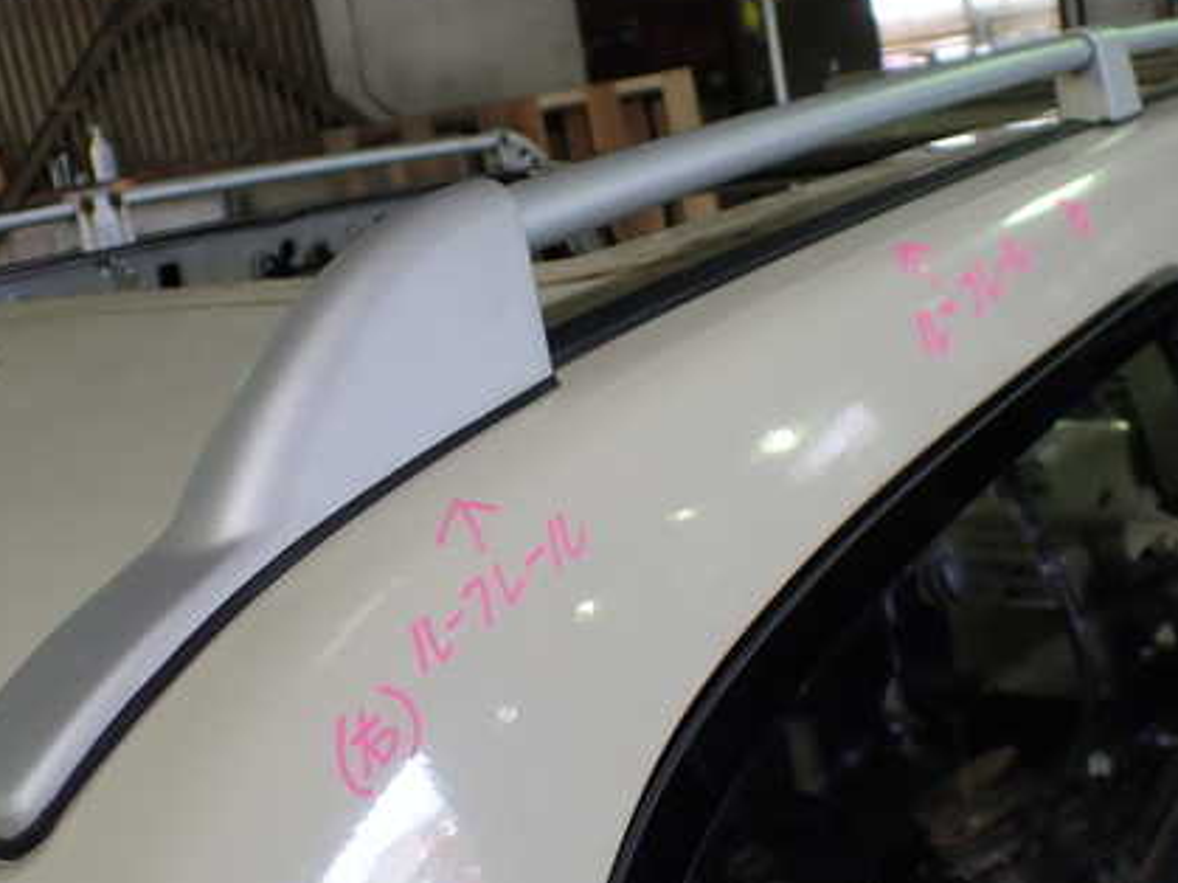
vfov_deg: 33.5
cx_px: 649
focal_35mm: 43
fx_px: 1463
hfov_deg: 43.8
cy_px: 388
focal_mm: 5.4
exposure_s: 1/125
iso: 200
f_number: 2.3
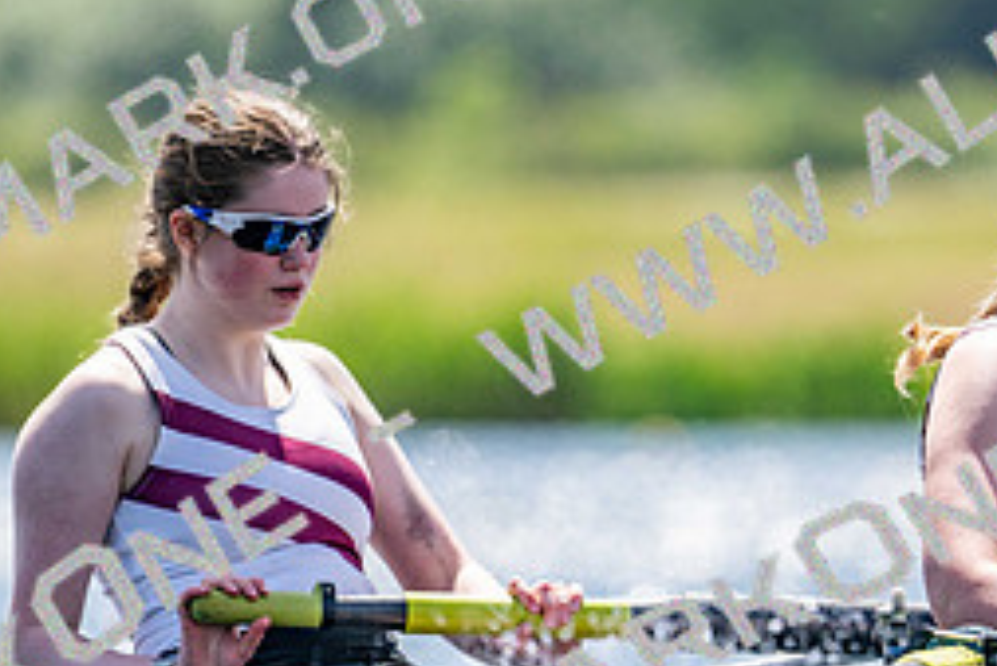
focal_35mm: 917
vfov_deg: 1.5
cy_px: 408
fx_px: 25409
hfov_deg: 2.2
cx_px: 965
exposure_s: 1/2500
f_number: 4.5
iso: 250
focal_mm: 400
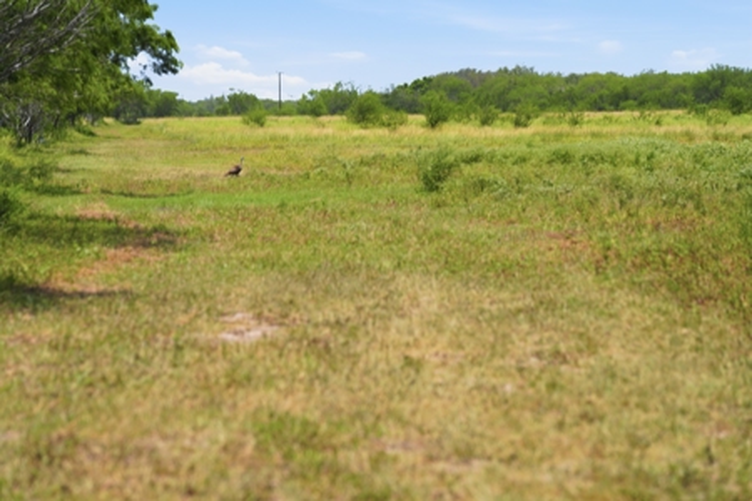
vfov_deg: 6.9
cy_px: 250
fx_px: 4177
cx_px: 376
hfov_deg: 10.3
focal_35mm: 200
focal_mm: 200
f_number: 6.3
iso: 100
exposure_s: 1/400
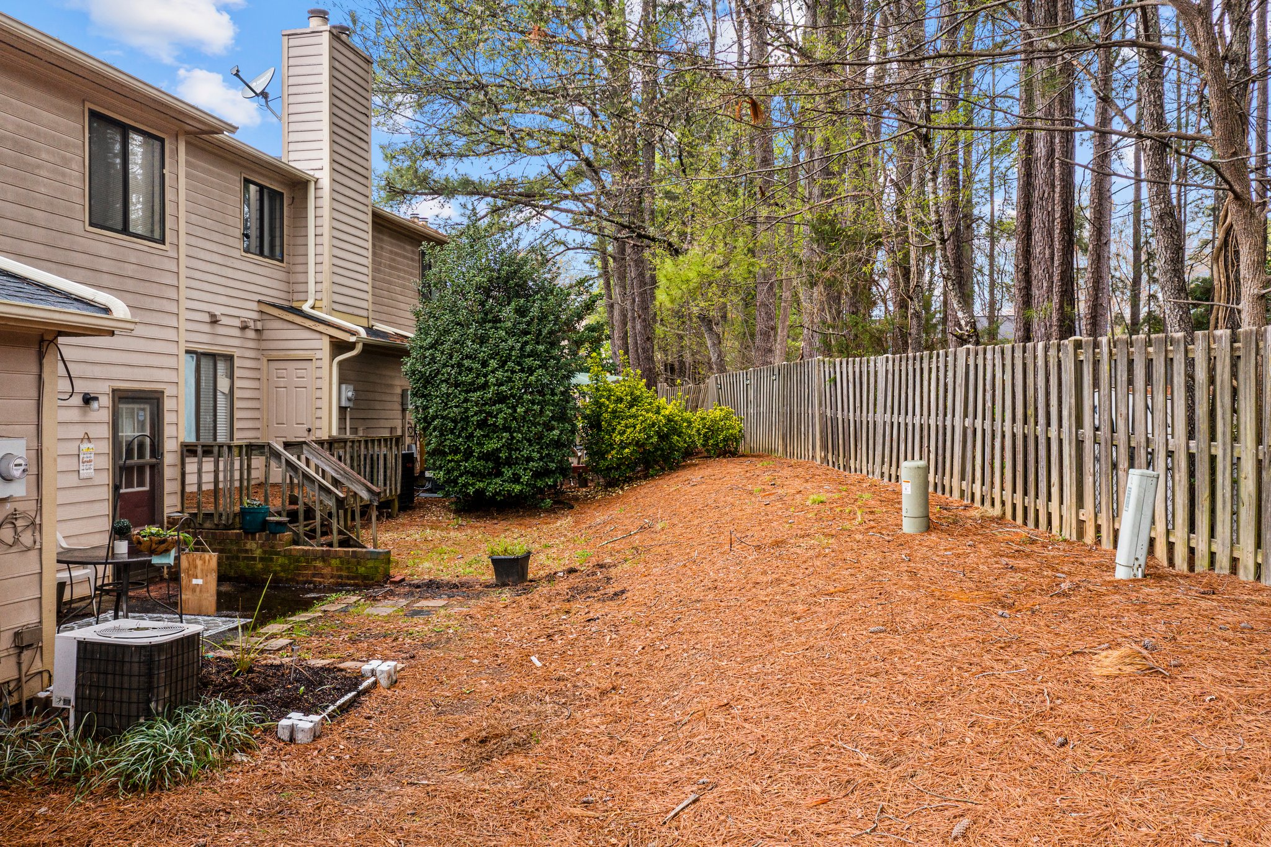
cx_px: 636
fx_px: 988
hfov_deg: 65.5
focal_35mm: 28
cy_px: 424
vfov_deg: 46.4
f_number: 4.5
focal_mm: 10.26
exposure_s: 1/120
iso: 100
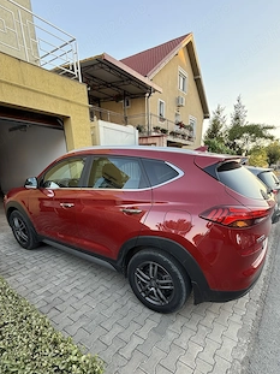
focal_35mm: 18
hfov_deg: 71.5
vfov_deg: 85.9
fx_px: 194
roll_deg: -0.4
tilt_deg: -20.2
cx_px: 150
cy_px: 236
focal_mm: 2.22
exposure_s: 1/99
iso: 100
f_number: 2.2
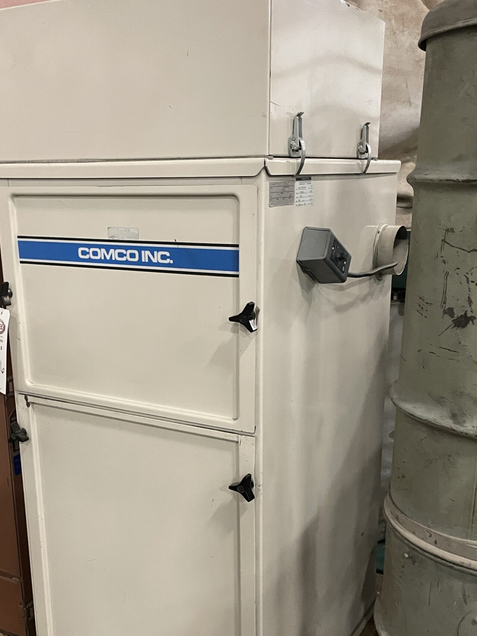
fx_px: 717
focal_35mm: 39
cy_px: 392
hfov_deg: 36.7
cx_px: 203
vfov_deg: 47.5
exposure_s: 1/40
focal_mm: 4.2
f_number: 1.6
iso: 500
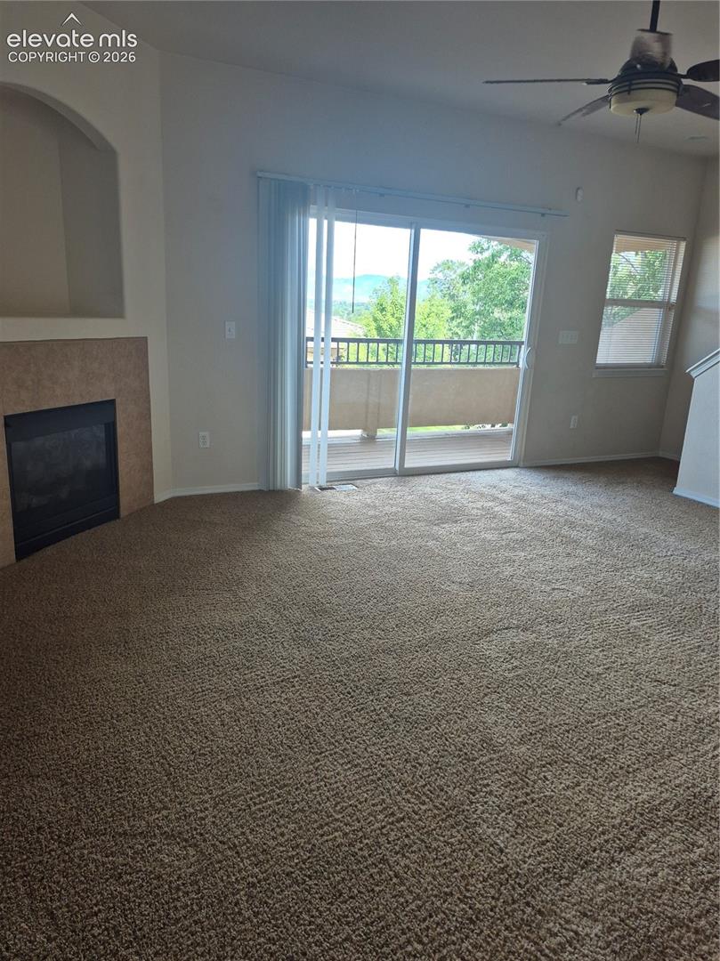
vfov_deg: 73.9
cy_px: 480
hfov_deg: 58.8
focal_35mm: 23
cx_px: 360
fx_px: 638
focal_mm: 5.4
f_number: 1.8
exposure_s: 1/180
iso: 125
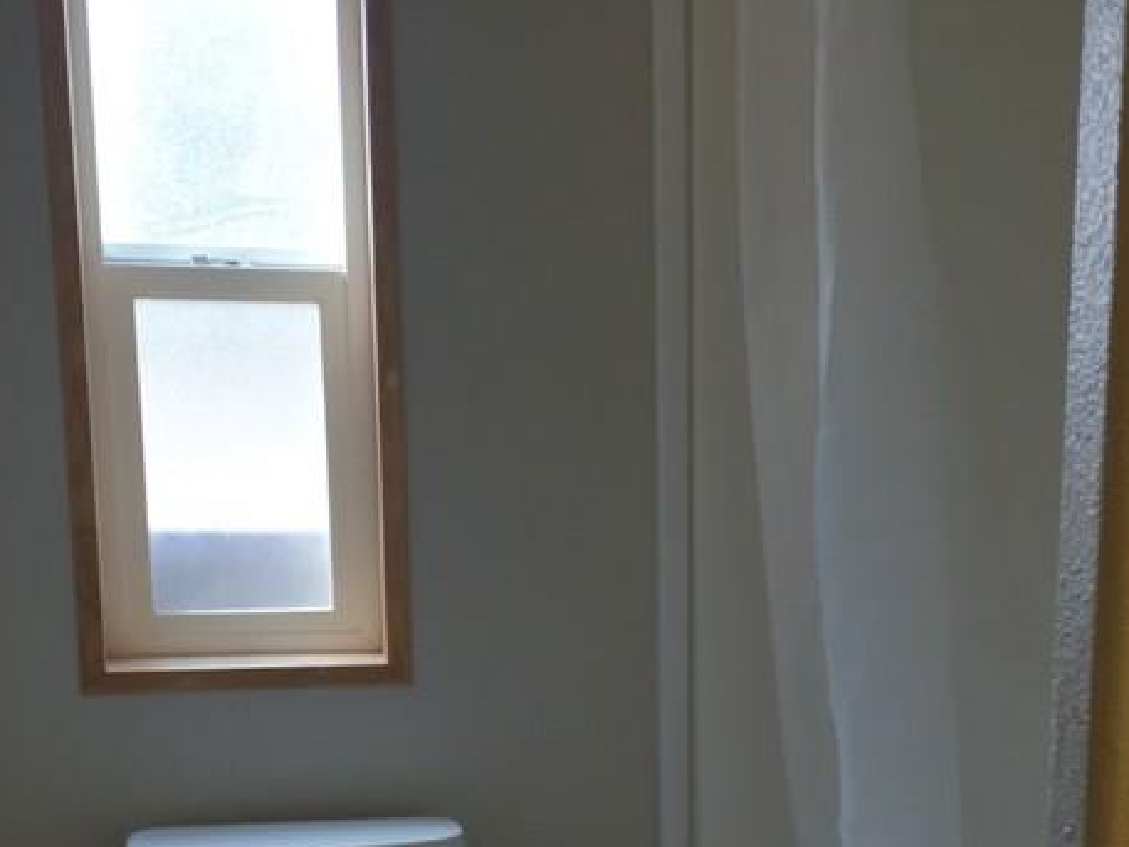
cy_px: 817
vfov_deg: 21.9
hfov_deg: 29.1
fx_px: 2121
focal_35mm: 65
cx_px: 921
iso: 50
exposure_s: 1/120
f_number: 2.2
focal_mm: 4.15
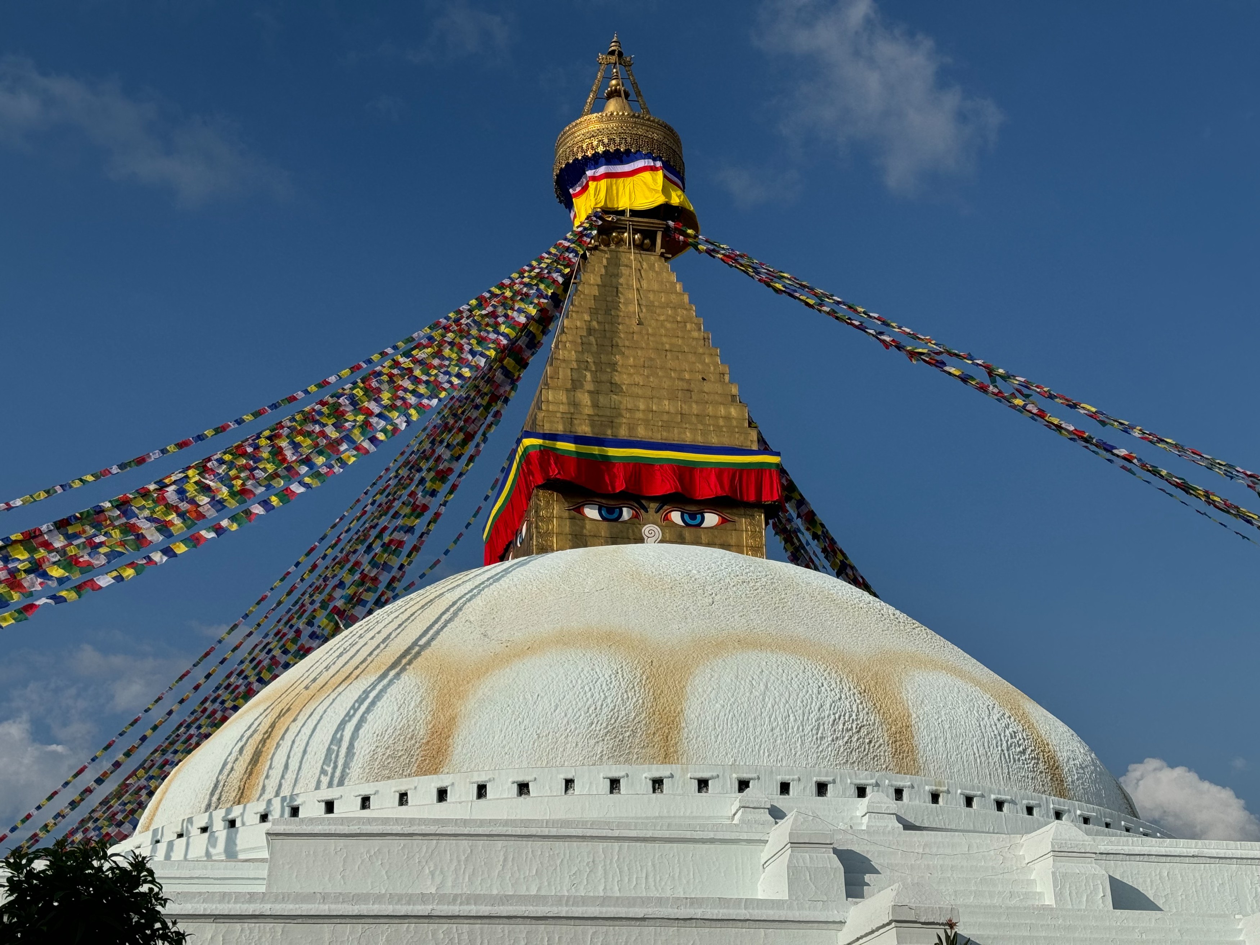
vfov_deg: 30.3
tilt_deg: +23.6
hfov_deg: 39.7
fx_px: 1747
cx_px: 630
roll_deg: +0.8
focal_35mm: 48
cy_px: 472
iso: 64
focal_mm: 6.86
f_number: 1.78
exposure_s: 1/9009
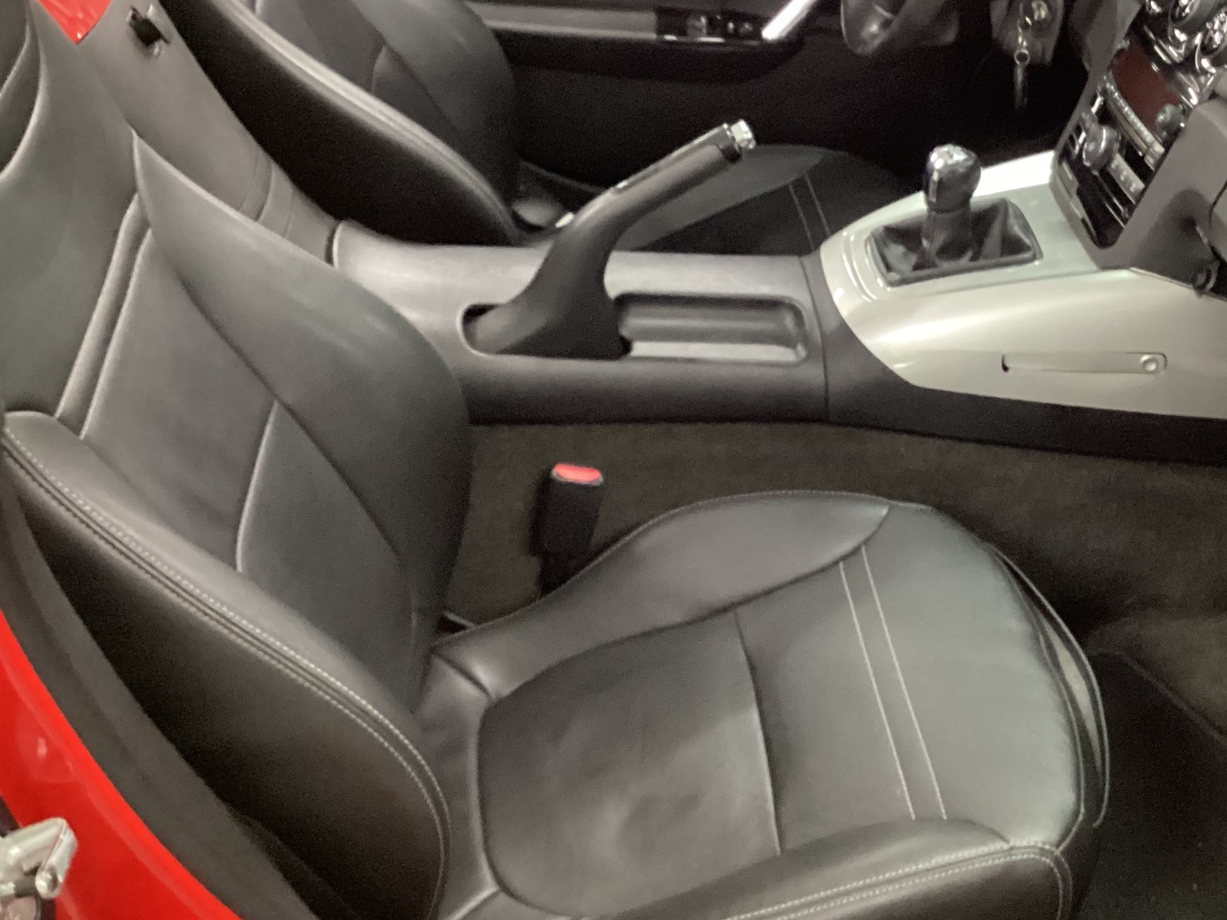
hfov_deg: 37.1
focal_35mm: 51
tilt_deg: -32.1
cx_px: 810
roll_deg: +1.4
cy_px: 312
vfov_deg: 28.4
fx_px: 1808
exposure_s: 1/30
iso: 640
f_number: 2.4
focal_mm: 3.3
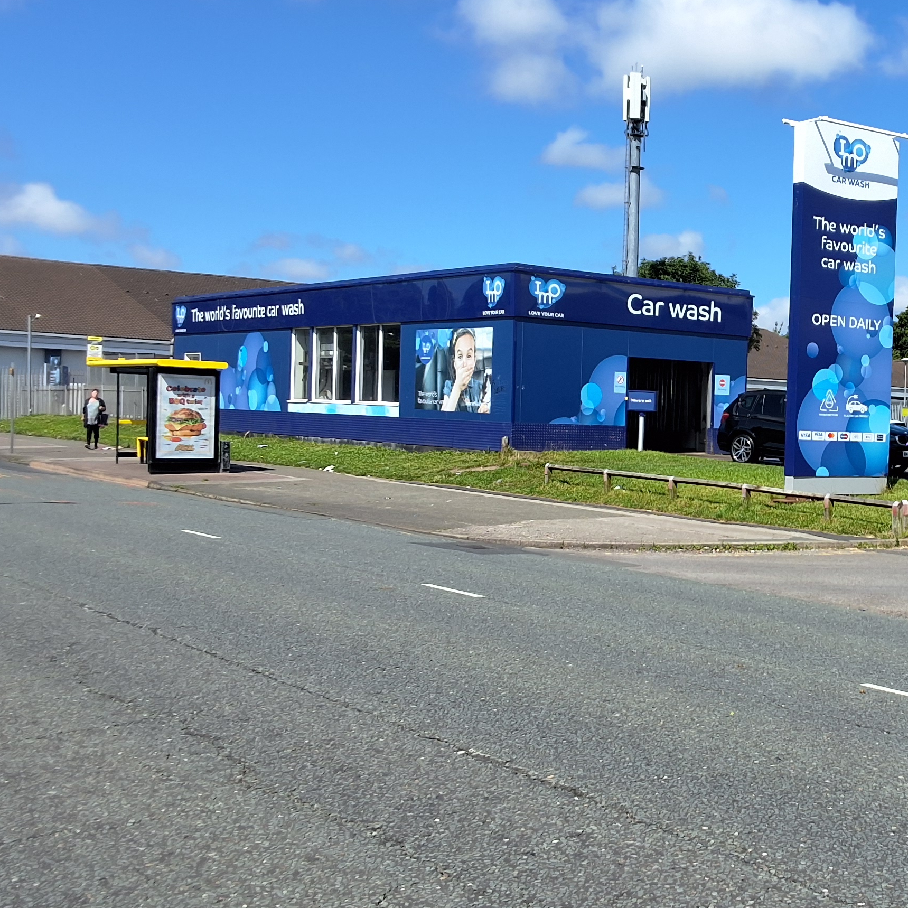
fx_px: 1395
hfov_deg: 33.9
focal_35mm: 47
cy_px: 470
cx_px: 839
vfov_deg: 36.1
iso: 32
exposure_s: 1/1603
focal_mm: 2.91
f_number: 1.9
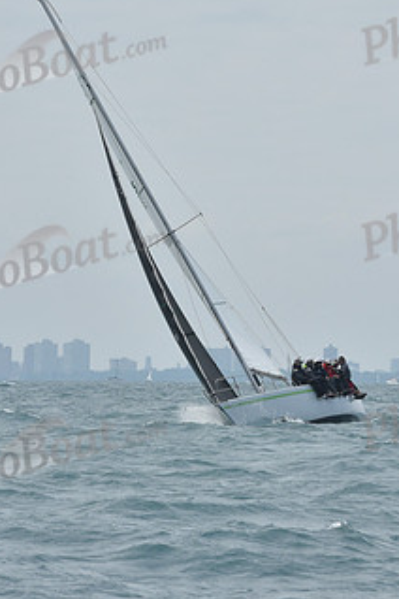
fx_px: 5004
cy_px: 141
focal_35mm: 301
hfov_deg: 4.6
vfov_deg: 6.8
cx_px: 264
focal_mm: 165
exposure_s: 1/800
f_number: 11
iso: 250
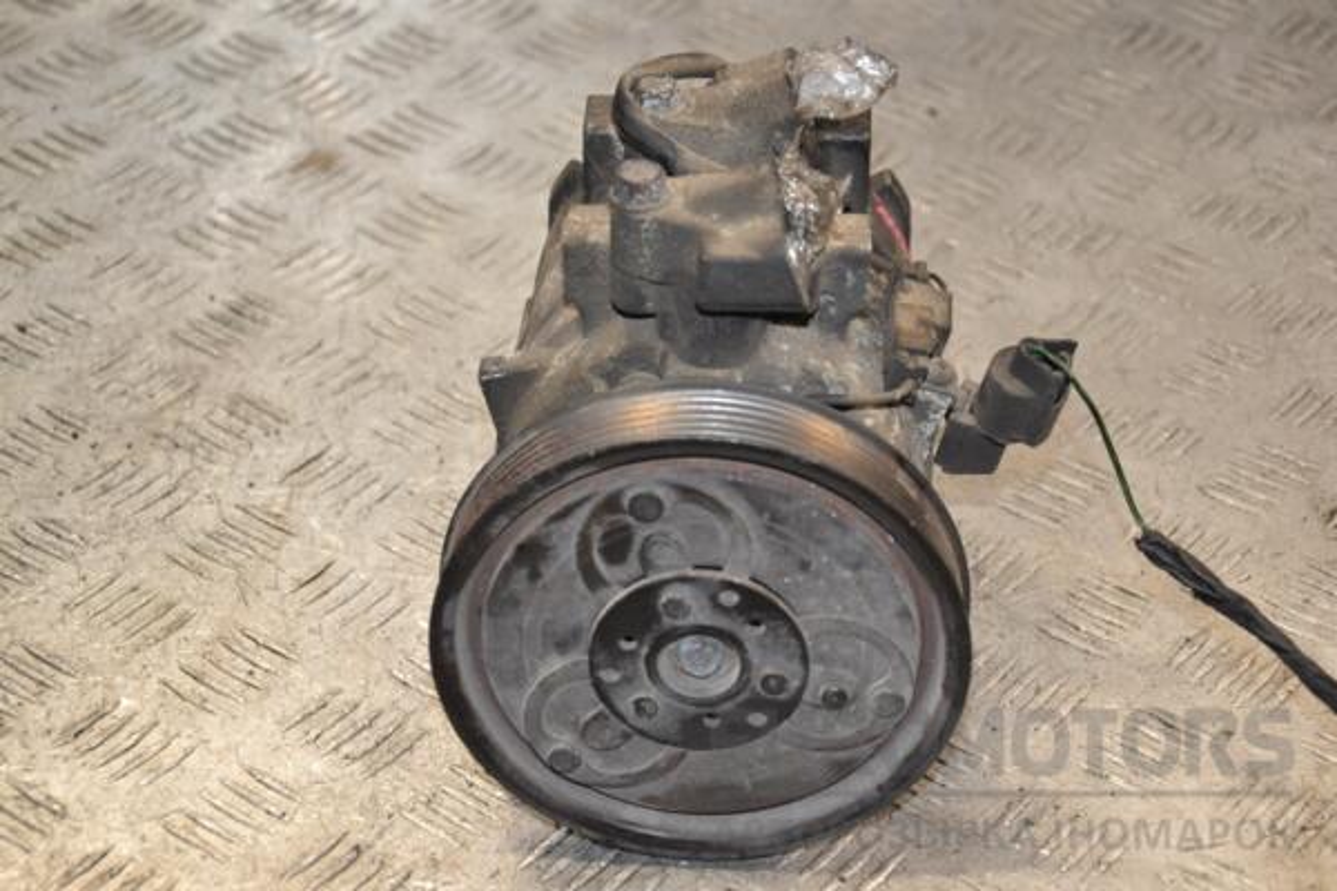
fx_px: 3454
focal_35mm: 93
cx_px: 668
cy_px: 446
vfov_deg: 14.7
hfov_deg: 21.9
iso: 800
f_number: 5.3
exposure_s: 1/200
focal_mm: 62
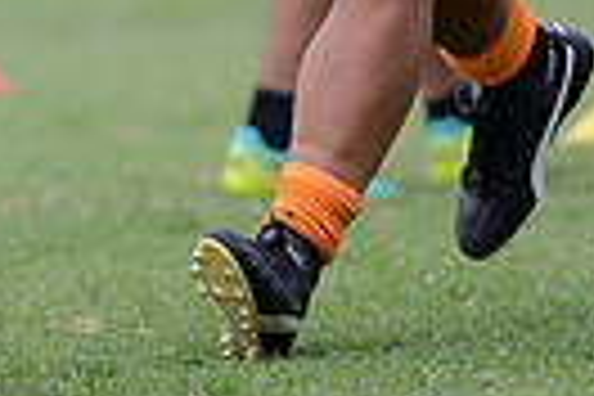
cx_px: -90
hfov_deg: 1.6
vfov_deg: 1.0
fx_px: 21762
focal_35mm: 1319
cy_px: -407
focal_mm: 300
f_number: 2.8
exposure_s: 1/1000
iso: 200
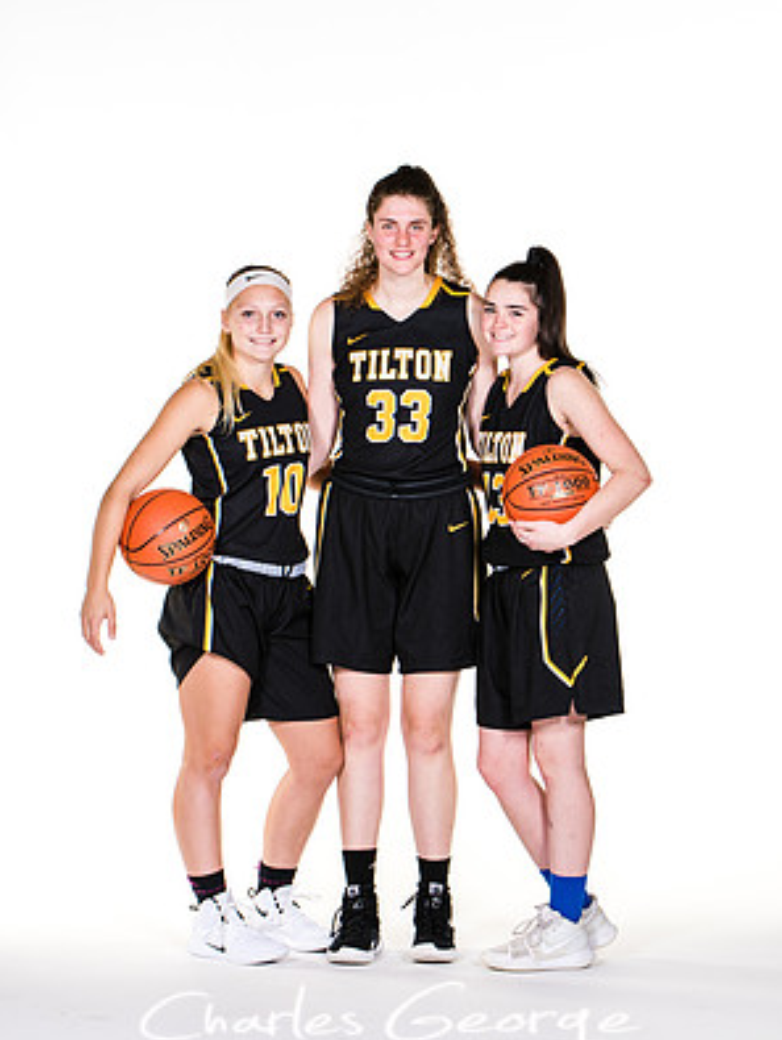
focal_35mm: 128
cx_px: 392
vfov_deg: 15.4
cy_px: 548
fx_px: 3849
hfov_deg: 11.6
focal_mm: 78
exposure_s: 1/160
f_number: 6.3
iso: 200
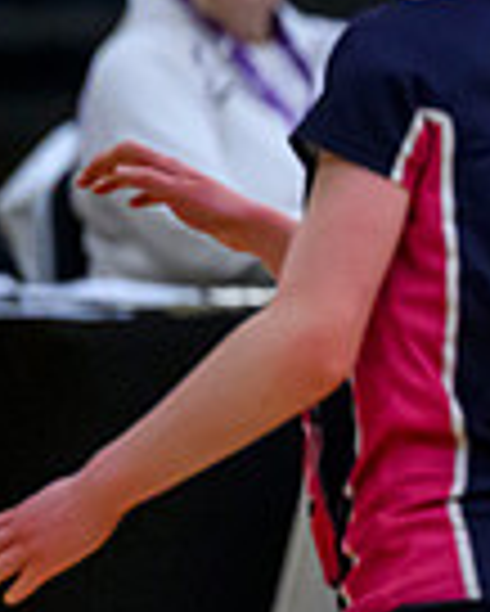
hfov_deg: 1.5
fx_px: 18868
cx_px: 1298
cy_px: 208
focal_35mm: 1042
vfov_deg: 1.9
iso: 6400
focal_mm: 200
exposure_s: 1/1250
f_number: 2.8
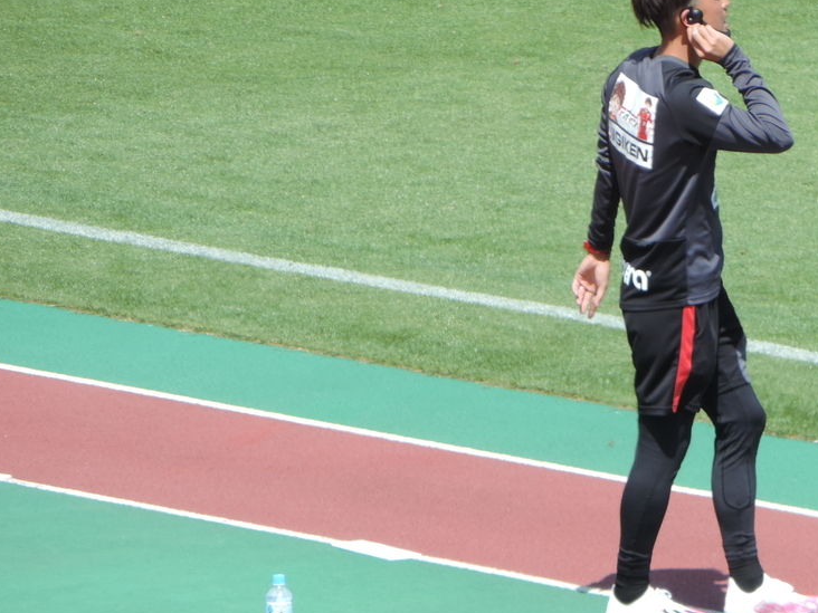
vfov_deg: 1.5
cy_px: 300
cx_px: 609
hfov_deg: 2.0
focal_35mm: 983
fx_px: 23229
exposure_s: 1/250
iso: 80
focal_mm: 107
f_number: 4.9
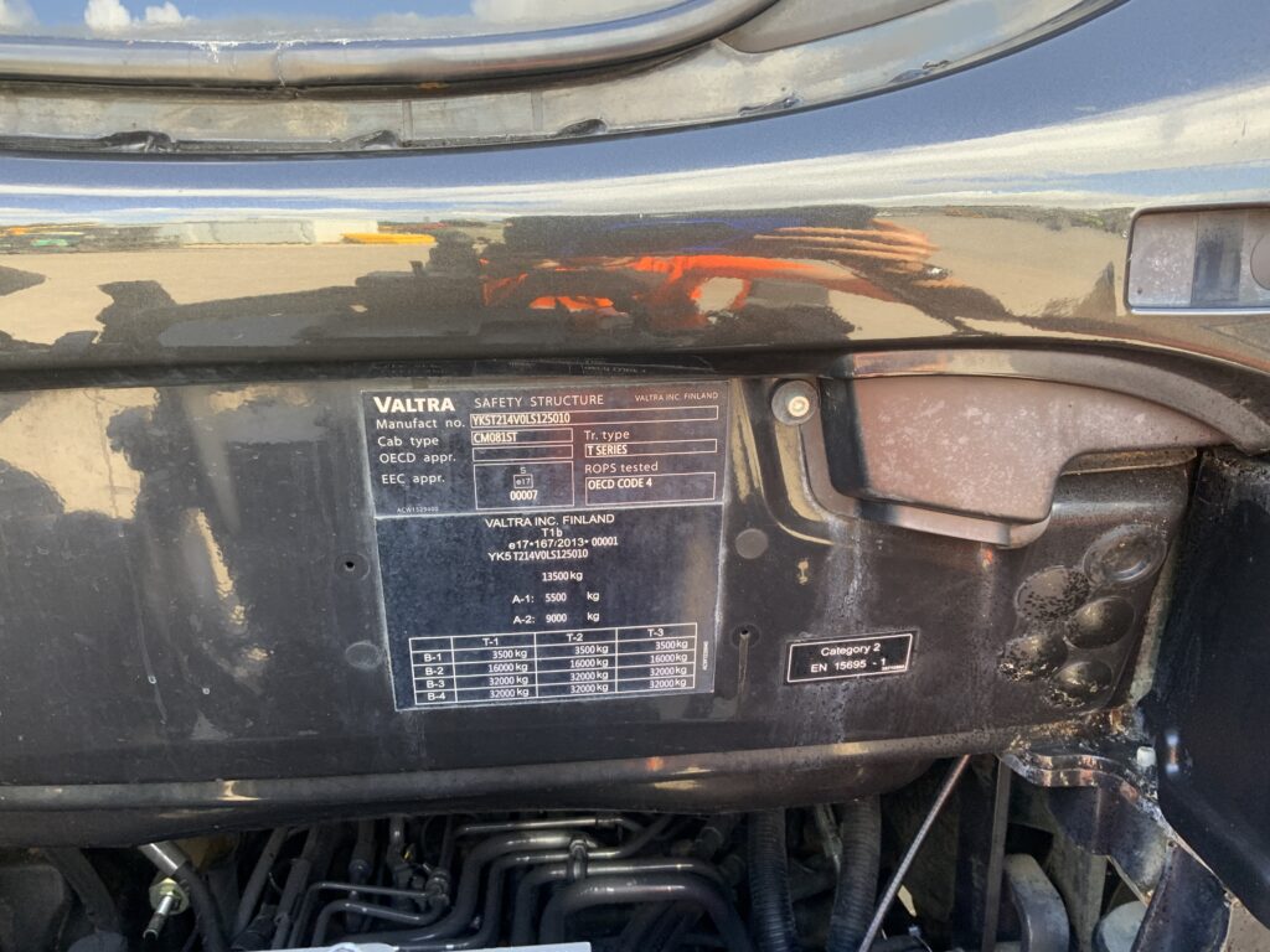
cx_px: 635
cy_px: 476
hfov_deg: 61.7
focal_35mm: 29
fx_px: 1064
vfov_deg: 48.2
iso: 40
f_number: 1.8
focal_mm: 3
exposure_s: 1/122
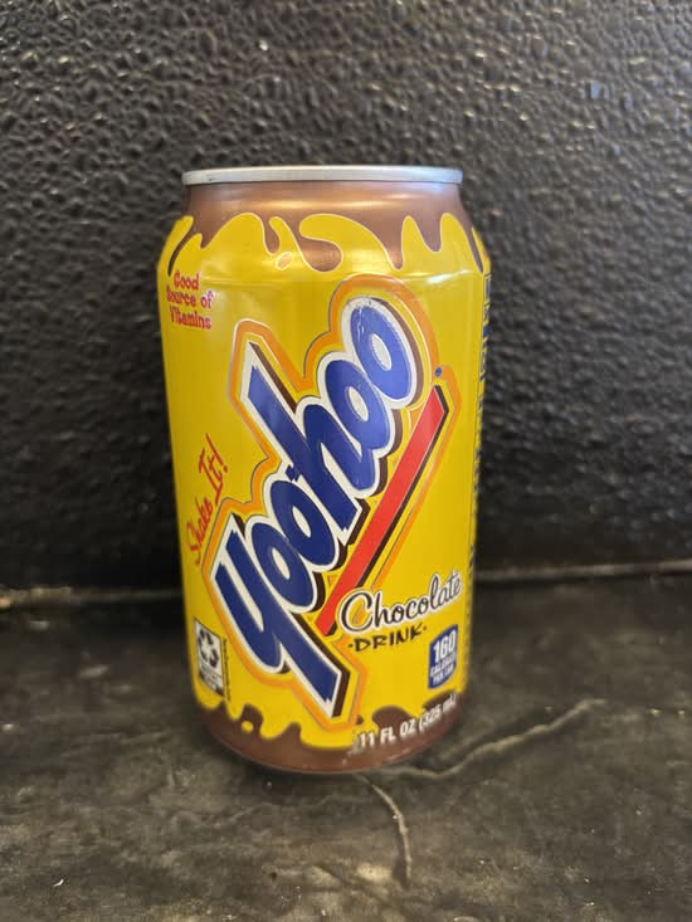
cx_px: 346
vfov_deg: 67.3
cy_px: 461
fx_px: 693
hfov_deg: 53.1
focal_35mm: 26
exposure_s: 1/40
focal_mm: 5.96
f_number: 1.6
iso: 400
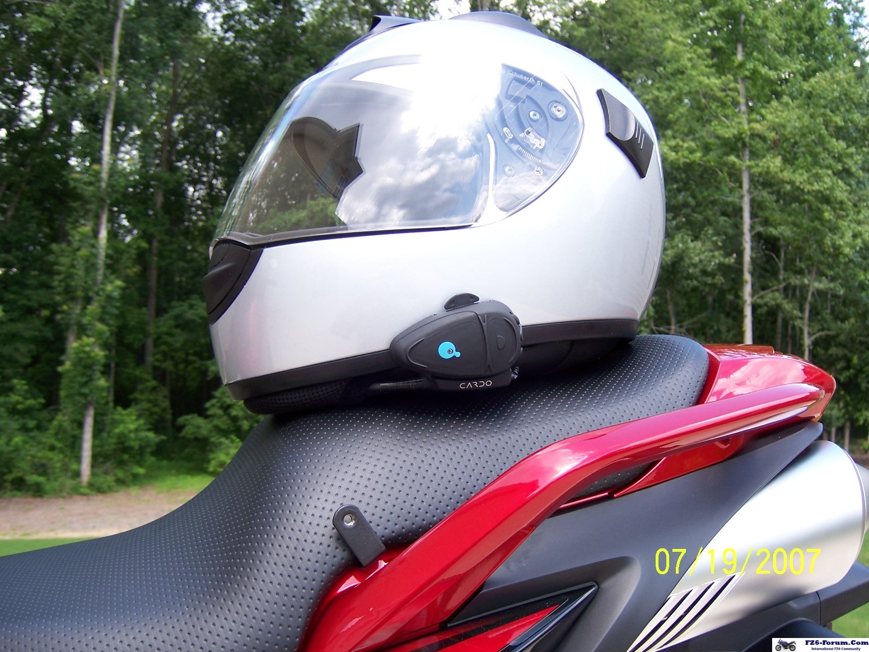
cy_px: 326
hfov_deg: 51.4
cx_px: 434
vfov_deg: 39.7
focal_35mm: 36
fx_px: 904
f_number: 2.8
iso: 80
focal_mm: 6.2
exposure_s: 1/200
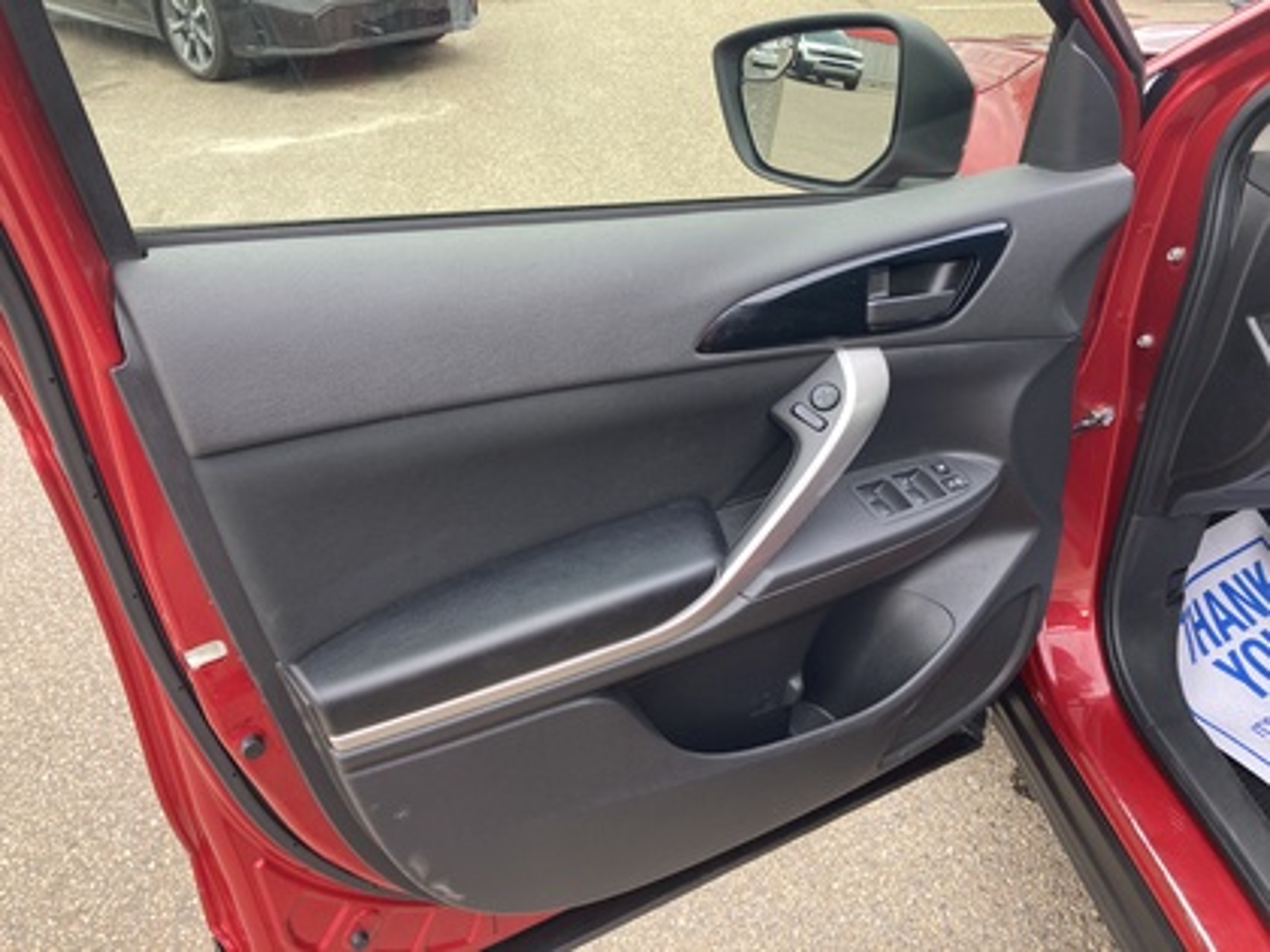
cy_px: 476
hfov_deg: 63.4
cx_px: 635
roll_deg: -1.9
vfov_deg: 49.7
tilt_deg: -32.8
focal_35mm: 28
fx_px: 1027
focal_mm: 3.99
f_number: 1.8
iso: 25
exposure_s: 1/122
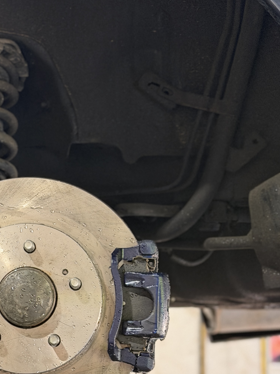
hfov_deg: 15.1
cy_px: 165
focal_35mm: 97
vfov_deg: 20.2
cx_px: 44
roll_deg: -0.4
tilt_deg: +8.0
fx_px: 1046
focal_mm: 6.76
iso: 250
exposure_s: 1/60
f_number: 1.78
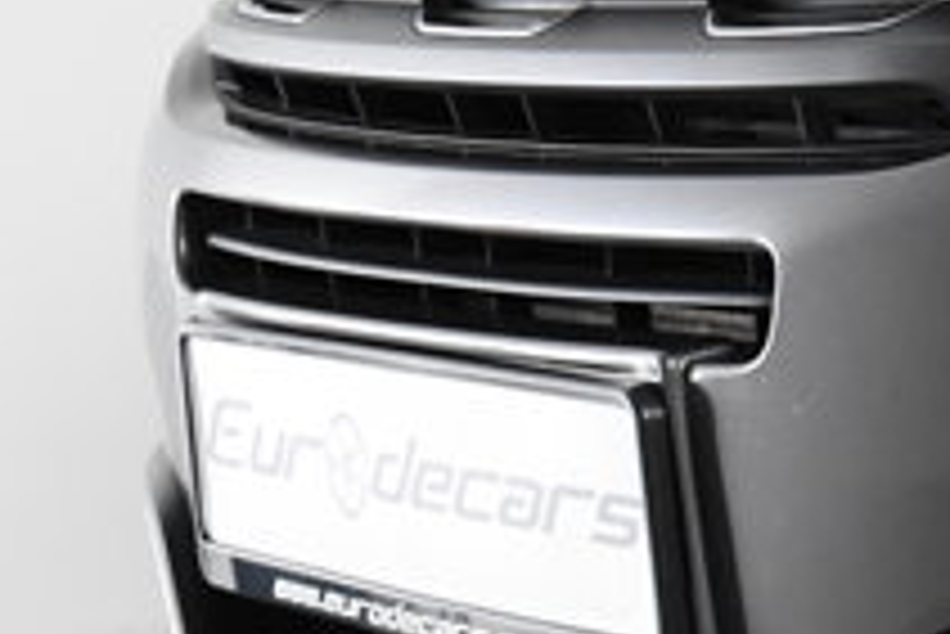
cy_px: 263
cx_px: 2089
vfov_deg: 6.1
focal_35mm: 225
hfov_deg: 8.5
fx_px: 5953
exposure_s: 1/100
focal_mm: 31
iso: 1600
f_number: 5
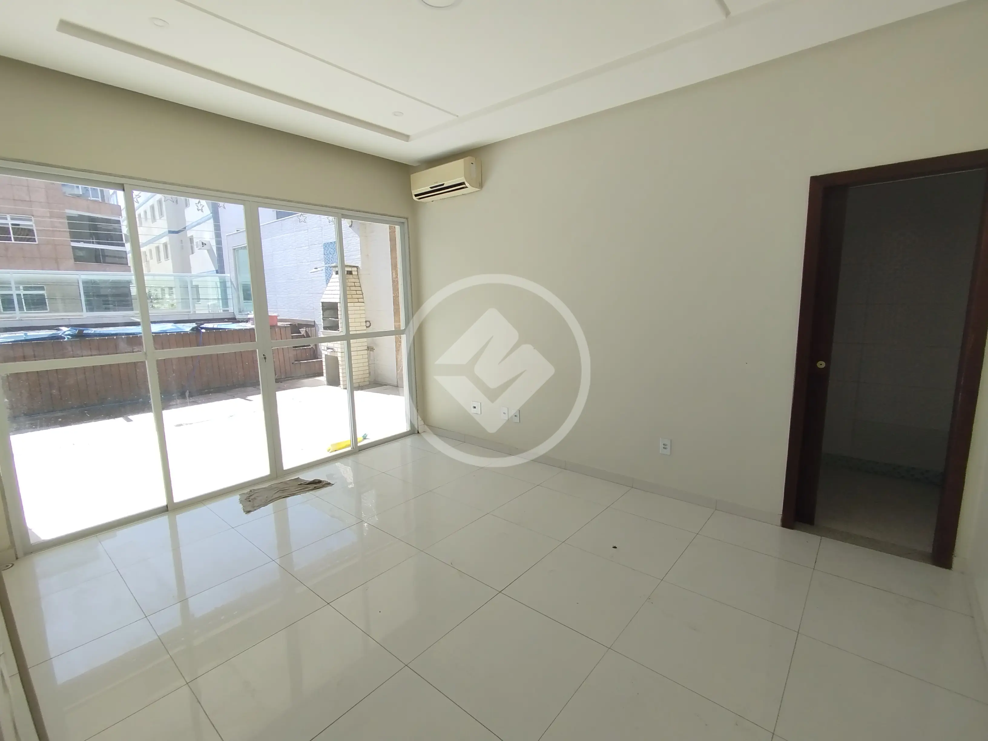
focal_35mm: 15
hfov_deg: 98.2
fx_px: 428
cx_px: 494
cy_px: 370
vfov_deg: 81.7
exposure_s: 1/310
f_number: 2.2
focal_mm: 1.65
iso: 50
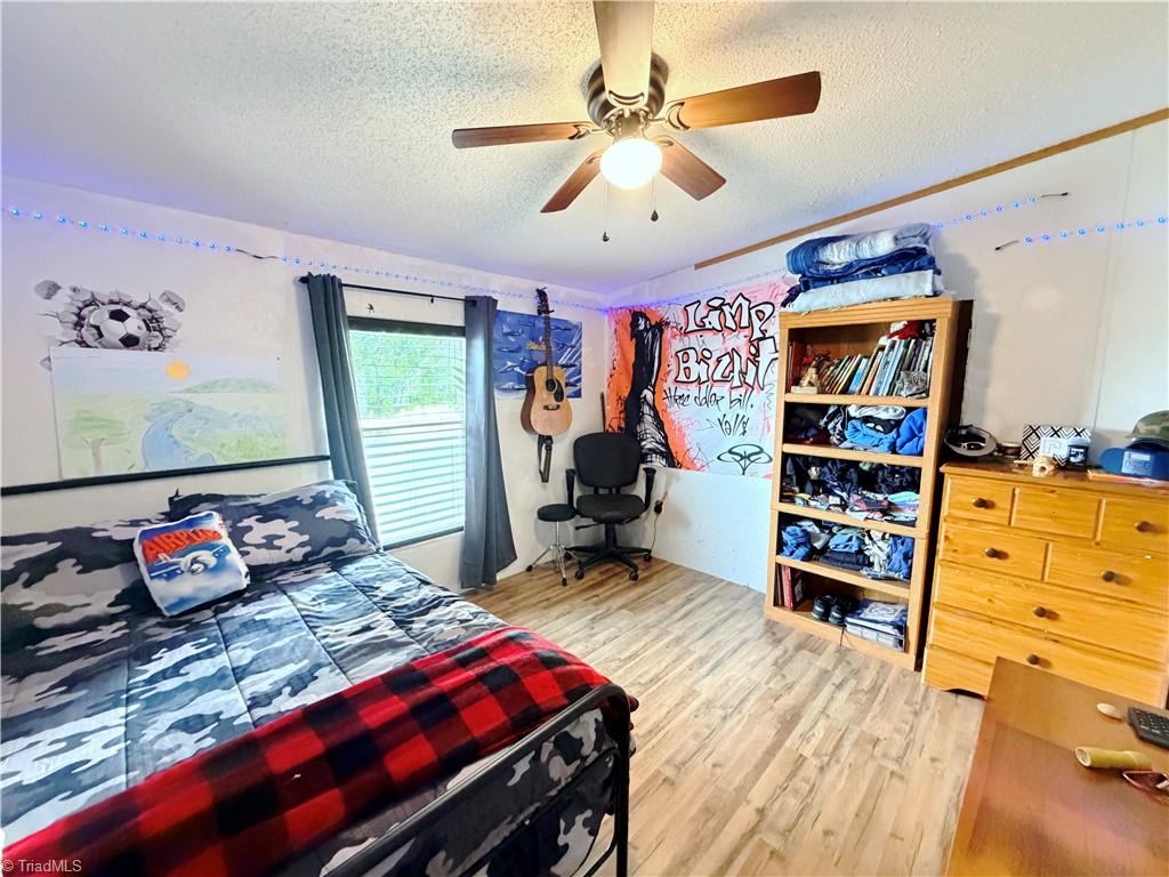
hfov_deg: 102.1
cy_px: 438
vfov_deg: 85.7
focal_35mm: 14
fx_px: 473
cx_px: 584
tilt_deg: -7.0
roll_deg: -0.2
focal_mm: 2.22
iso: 1000
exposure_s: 1/40
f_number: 2.2
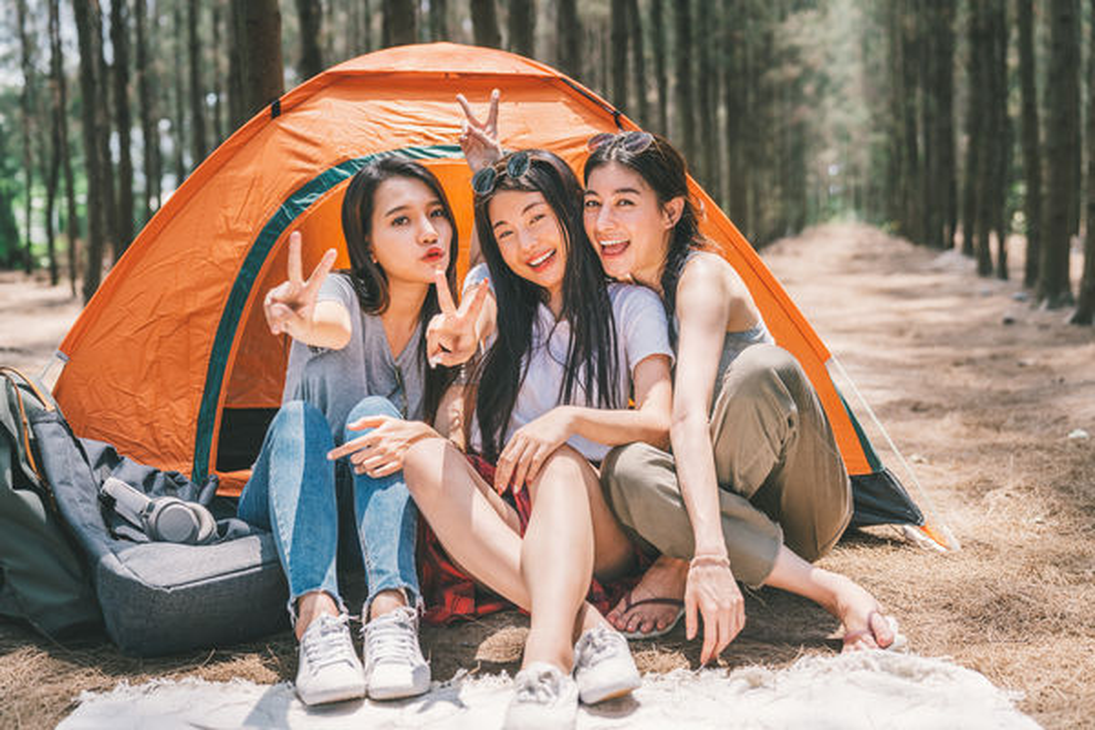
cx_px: 548
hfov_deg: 41.1
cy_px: 365
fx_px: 1460
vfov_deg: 28.1
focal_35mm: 48
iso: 100
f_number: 2.8
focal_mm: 48
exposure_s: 1/400
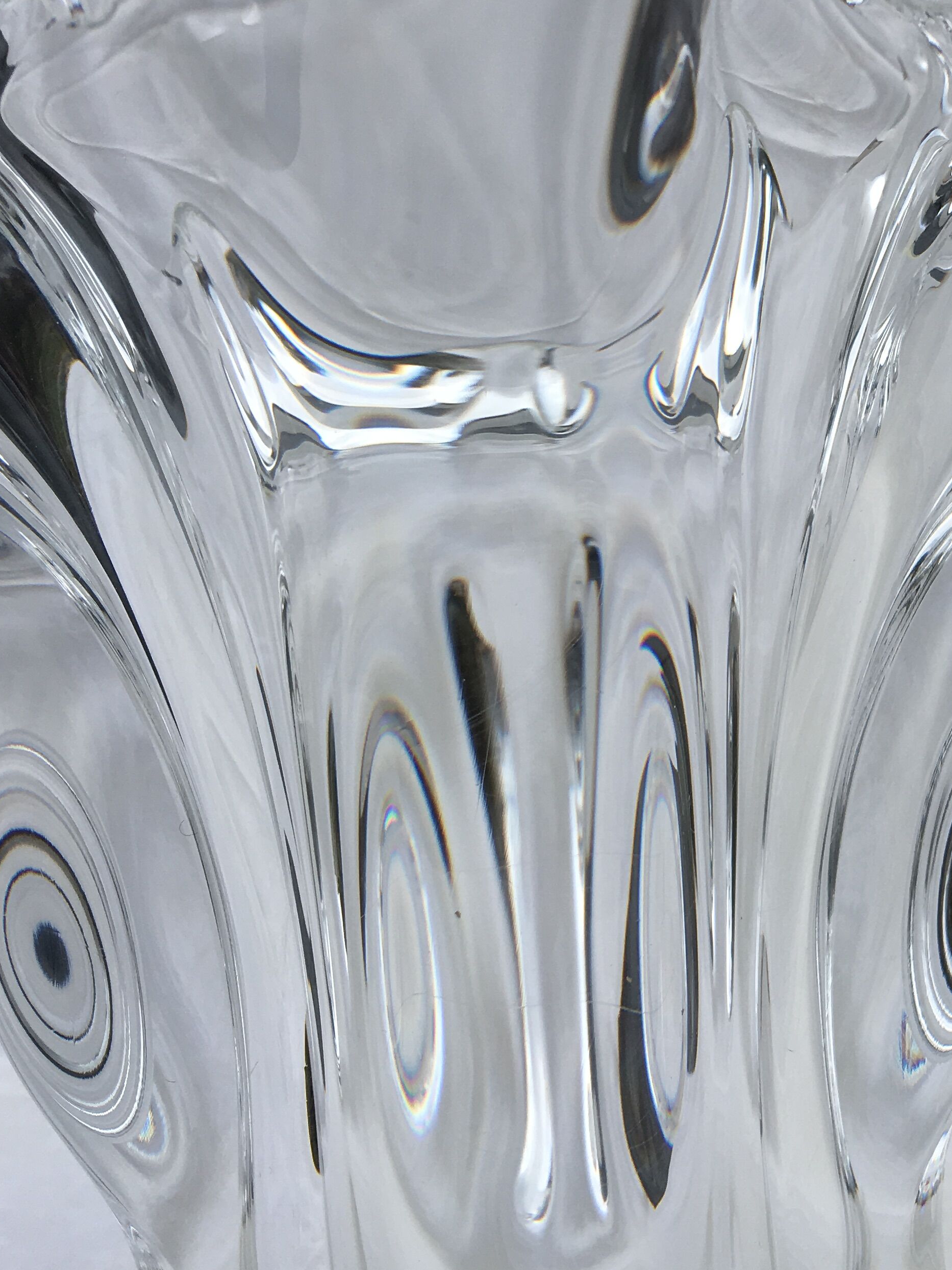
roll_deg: +2.0
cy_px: 571
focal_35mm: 47
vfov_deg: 40.4
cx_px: 735
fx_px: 1723
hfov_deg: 30.3
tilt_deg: +0.8
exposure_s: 1/434
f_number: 2.2
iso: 25
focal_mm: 4.15
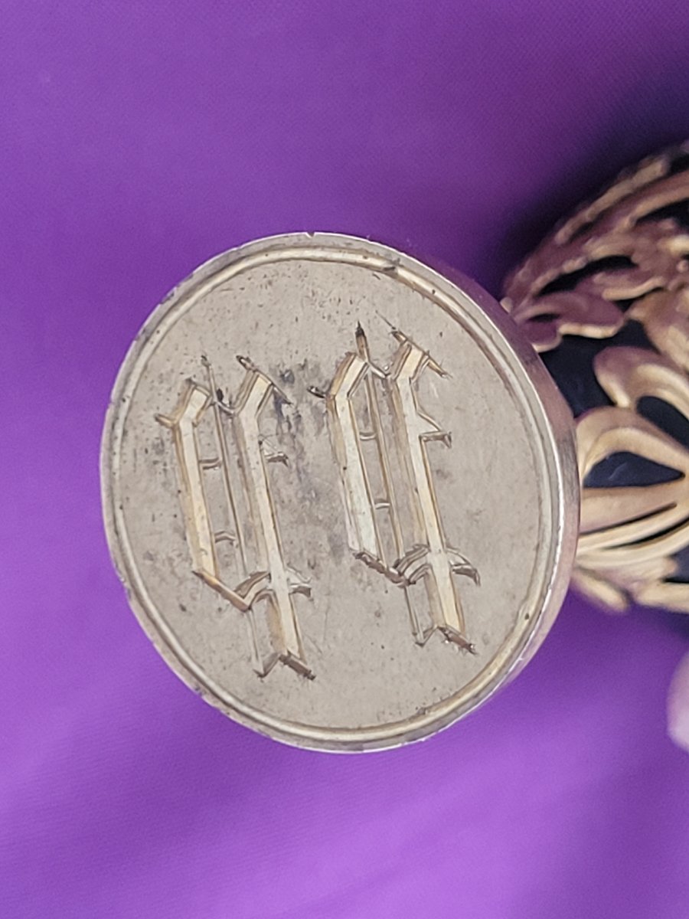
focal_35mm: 26
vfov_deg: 67.3
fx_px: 690
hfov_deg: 53.1
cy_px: 460
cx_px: 344
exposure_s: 1/50
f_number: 1.8
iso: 320
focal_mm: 5.4
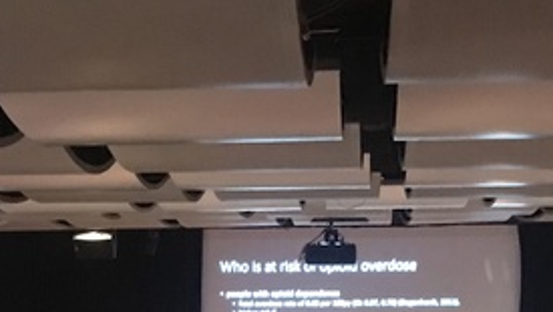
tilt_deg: -12.6
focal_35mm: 111
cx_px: 257
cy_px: 624
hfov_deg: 19.3
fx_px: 1628
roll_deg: +0.9
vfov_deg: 10.1
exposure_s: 1/4
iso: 80
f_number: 1.8
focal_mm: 3.99
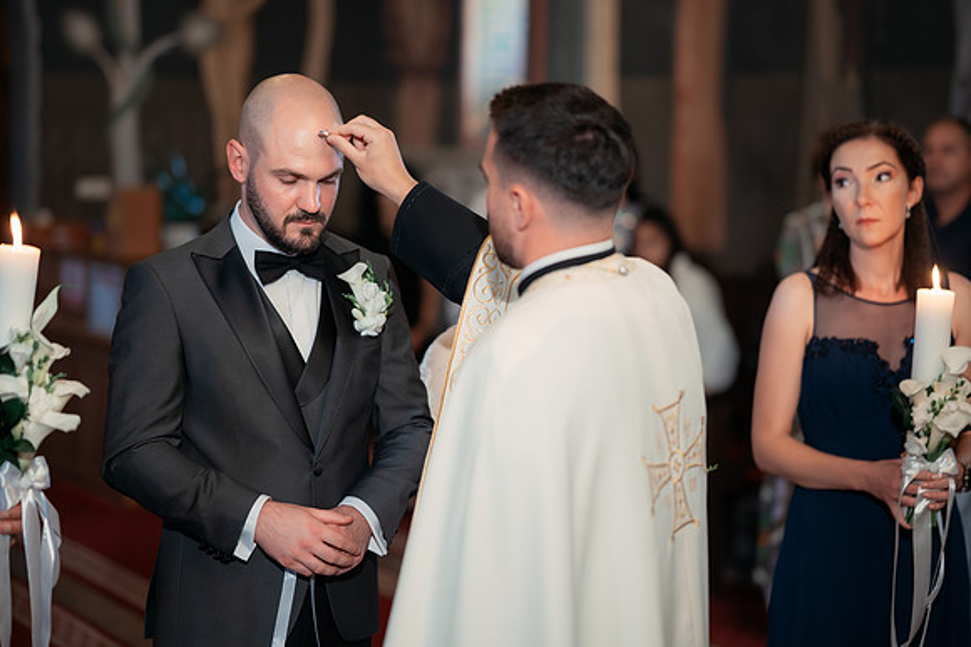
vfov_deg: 16.1
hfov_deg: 23.9
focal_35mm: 85
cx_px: 486
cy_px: 324
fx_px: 2291
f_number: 1.8
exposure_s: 1/200
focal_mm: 85
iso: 1600
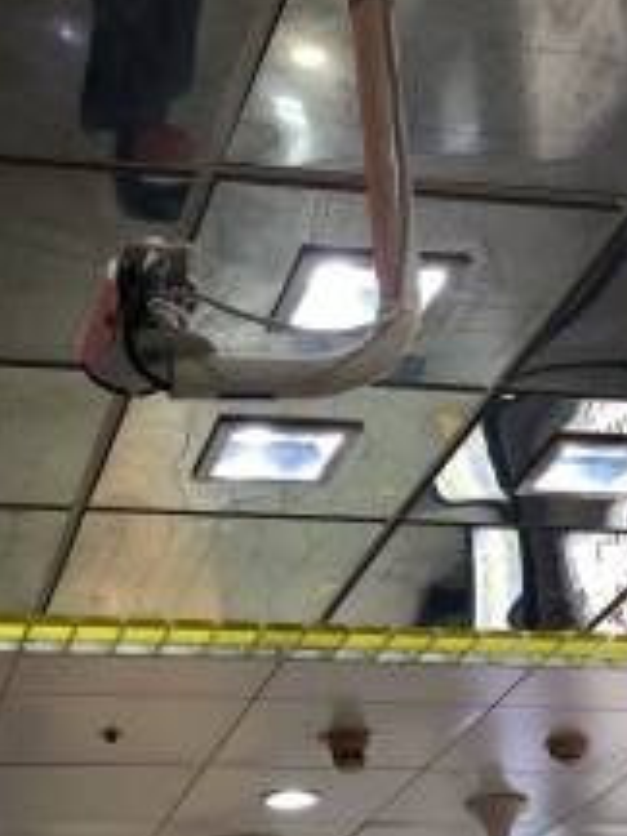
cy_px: 279
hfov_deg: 17.8
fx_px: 2005
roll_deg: +4.5
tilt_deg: +29.2
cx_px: 302
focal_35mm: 83
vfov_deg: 23.5
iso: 32
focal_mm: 3.99
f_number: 1.8
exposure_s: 1/30
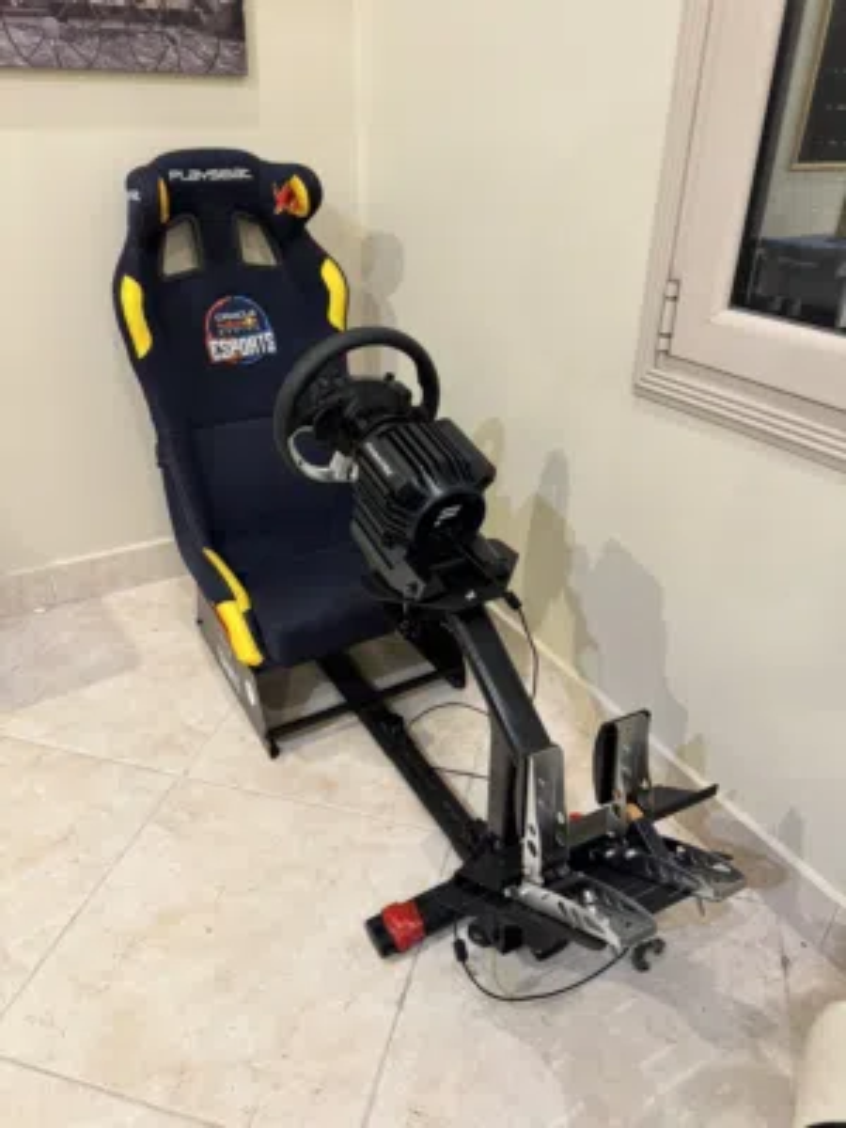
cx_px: 423
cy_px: 564
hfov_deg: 56.8
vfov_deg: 71.6
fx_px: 782
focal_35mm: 24
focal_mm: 6.76
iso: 500
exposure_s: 1/59
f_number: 1.78
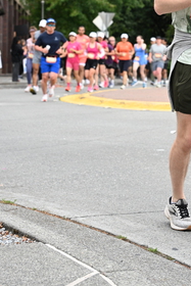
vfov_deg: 19.2
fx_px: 827
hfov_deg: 13.1
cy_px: 17
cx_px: 167
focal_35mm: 104
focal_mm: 53
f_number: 4
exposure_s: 1/800
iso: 1600
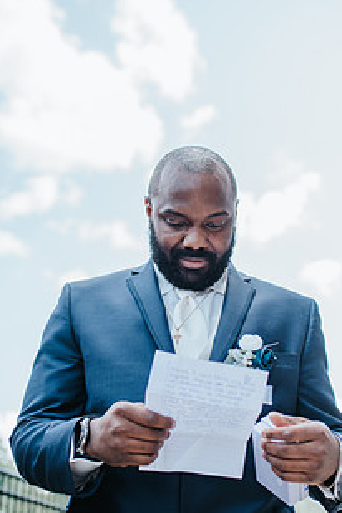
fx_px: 727
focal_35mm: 51
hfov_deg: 26.5
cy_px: 251
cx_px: 188
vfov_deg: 38.9
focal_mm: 35
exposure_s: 1/800
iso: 100
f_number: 2.2
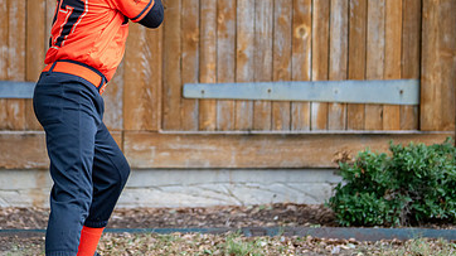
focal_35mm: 117
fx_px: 1414
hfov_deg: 18.2
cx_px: 103
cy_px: 41
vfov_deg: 10.3
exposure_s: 1/640
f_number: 1.2
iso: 500
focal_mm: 50
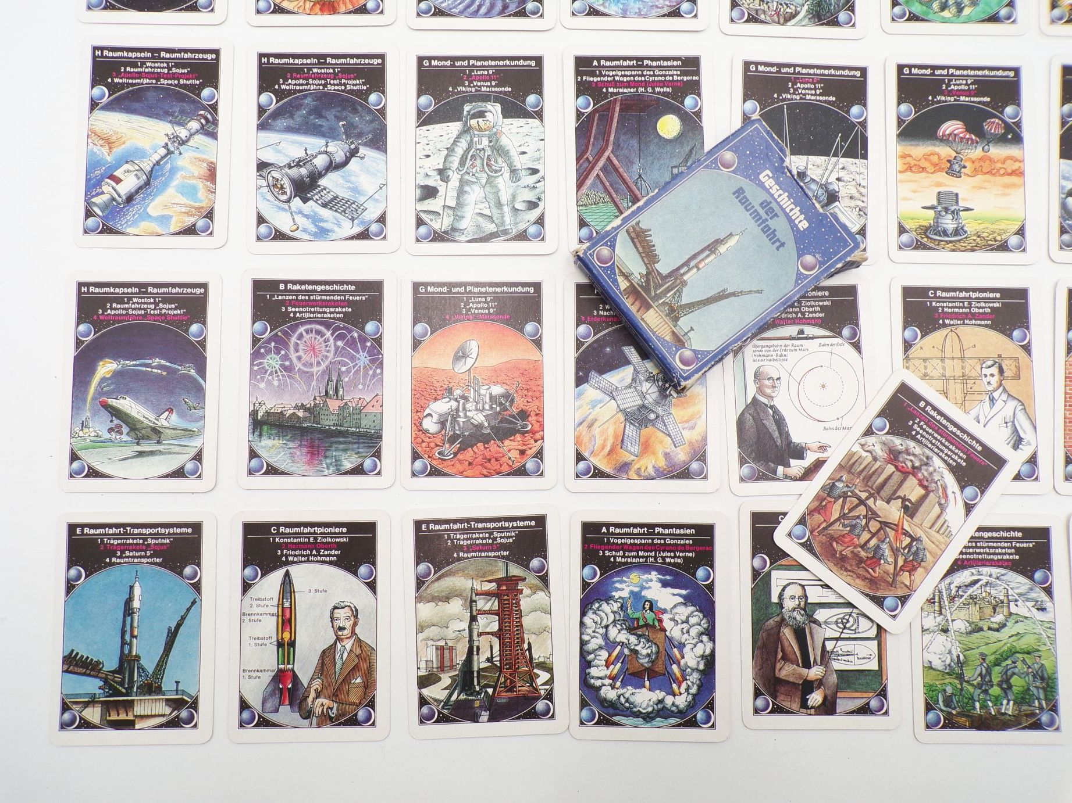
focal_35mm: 24
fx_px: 743
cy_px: 402
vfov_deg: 56.8
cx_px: 536
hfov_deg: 71.6
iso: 80
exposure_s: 1/38
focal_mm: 4.3
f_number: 4.4
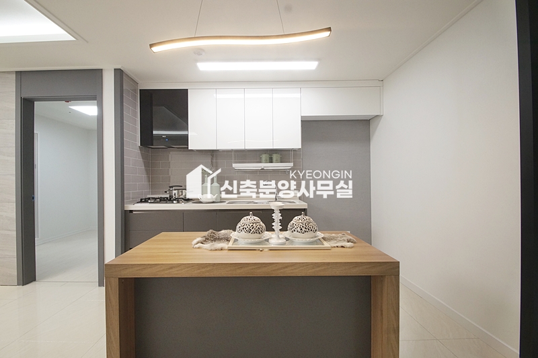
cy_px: 179
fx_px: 224
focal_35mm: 15
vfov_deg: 77.2
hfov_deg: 100.4
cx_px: 269
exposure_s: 1/30
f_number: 9
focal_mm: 10
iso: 800
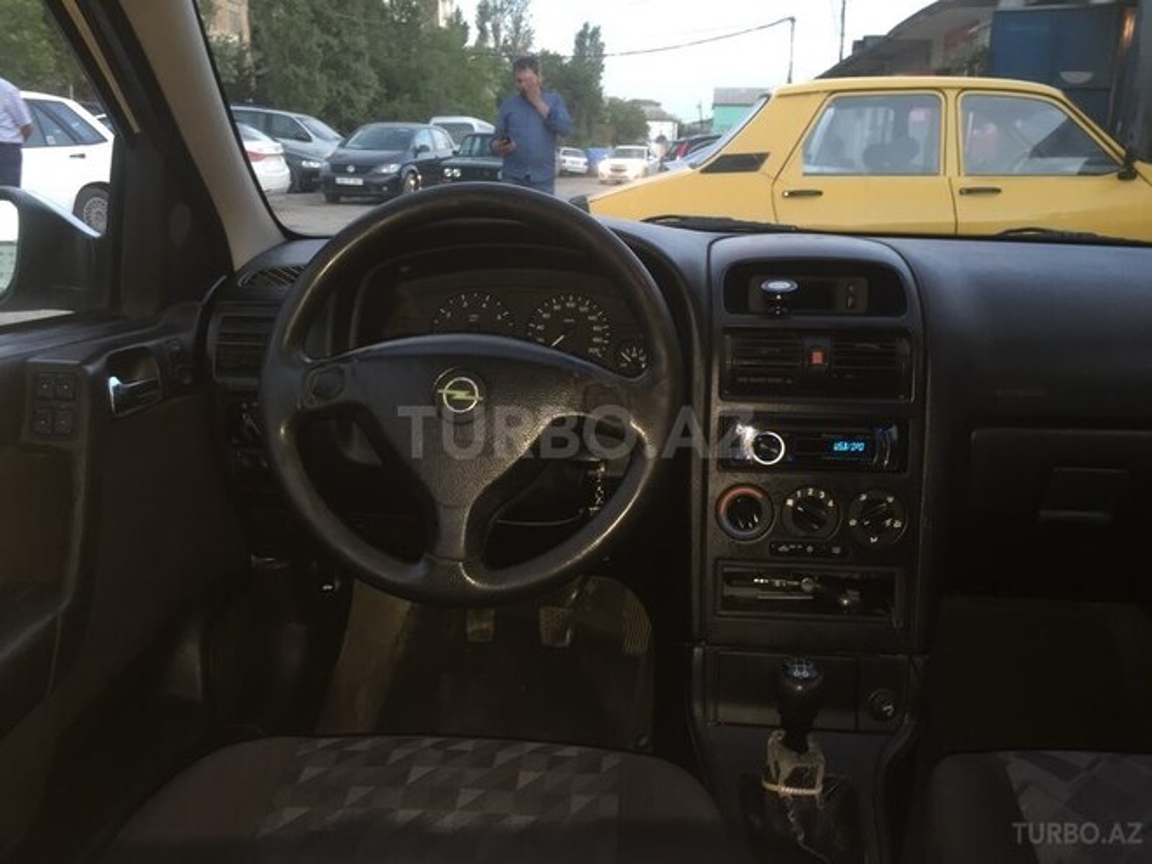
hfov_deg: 61.7
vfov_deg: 48.2
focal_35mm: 29
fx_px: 965
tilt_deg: -12.1
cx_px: 576
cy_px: 432
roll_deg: -1.1
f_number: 2.2
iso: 100
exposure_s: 1/17
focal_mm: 4.15
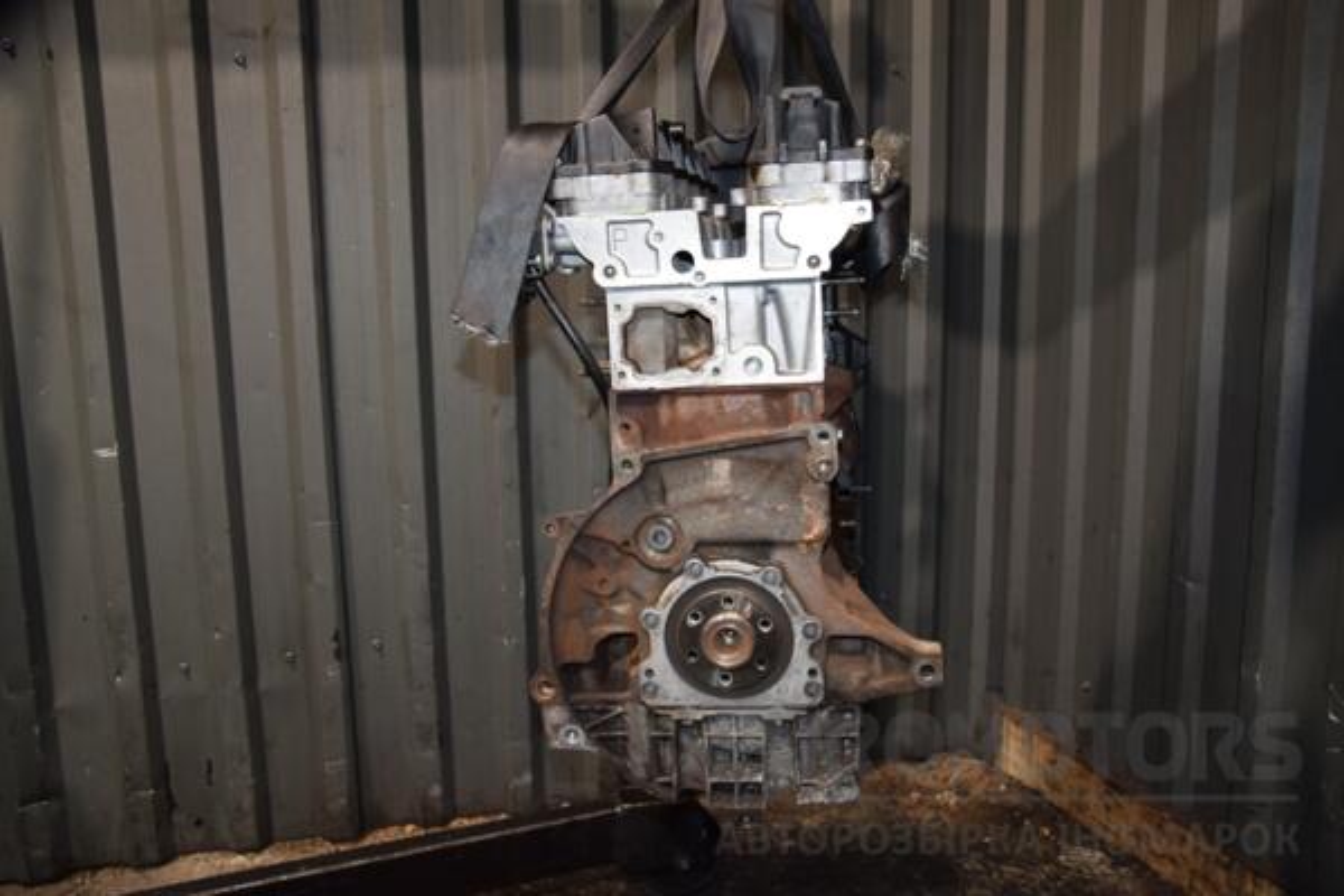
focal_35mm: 32
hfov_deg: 59.5
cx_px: 672
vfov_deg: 41.7
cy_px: 448
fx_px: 1176
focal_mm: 21
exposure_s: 1/60
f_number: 5
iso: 800
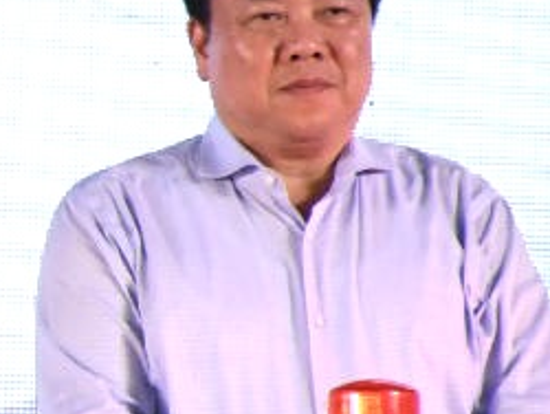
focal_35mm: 1082
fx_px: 17208
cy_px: 346
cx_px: -1027
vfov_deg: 1.4
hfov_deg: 1.8
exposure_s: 1/200
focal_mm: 116
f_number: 5.6
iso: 1600
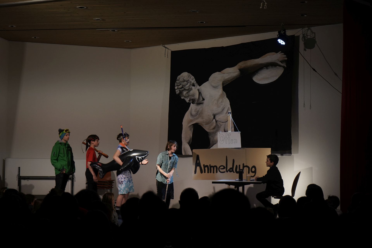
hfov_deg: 28.8
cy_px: 124
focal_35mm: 70
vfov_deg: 19.5
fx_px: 723
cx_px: 186
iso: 1600
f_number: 5.6
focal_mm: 70
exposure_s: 1/125
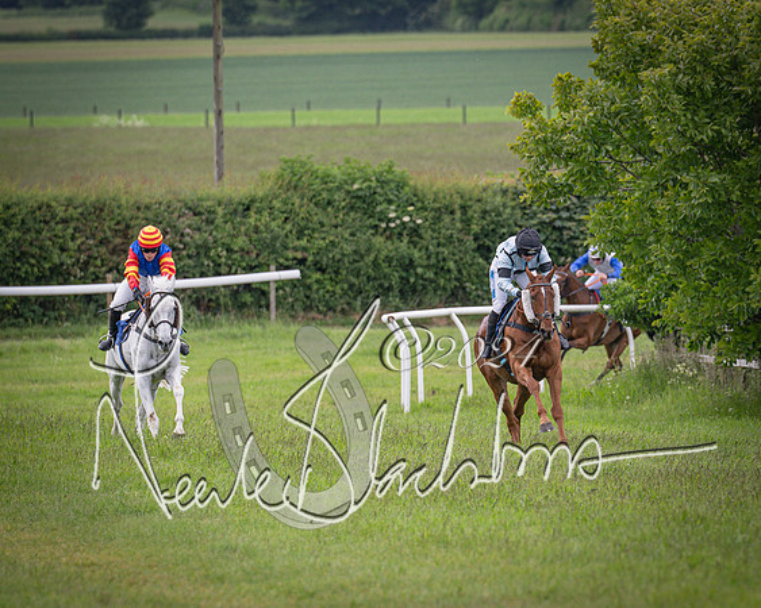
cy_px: 318
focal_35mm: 393
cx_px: 427
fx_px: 8837
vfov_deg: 3.9
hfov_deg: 4.9
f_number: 4
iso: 400
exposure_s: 1/1600
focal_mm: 200
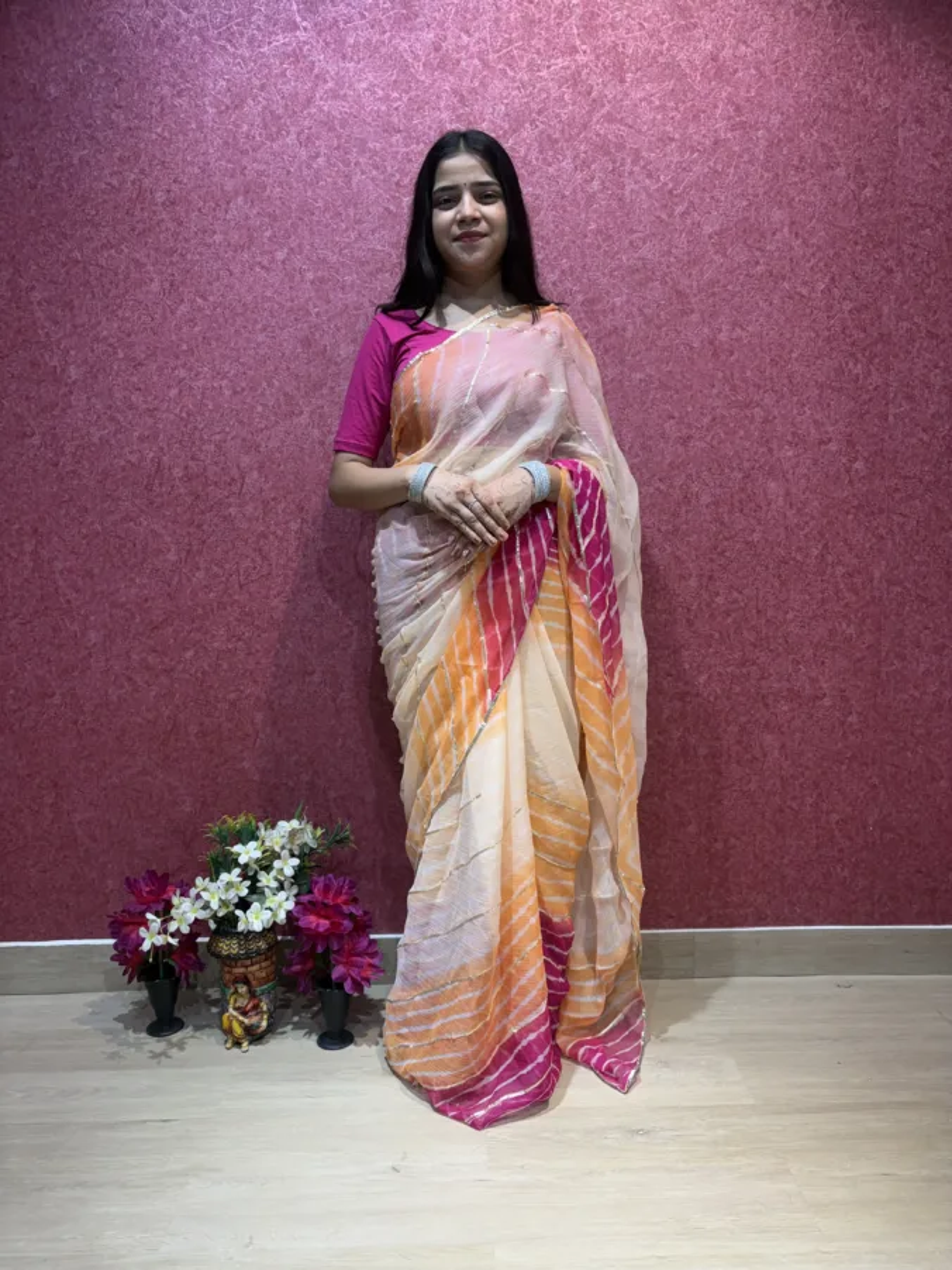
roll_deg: +1.3
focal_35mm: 26
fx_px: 953
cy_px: 635
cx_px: 476
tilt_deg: -6.8
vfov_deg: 67.3
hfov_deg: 53.1
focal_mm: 5.96
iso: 50
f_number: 1.6
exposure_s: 1/100
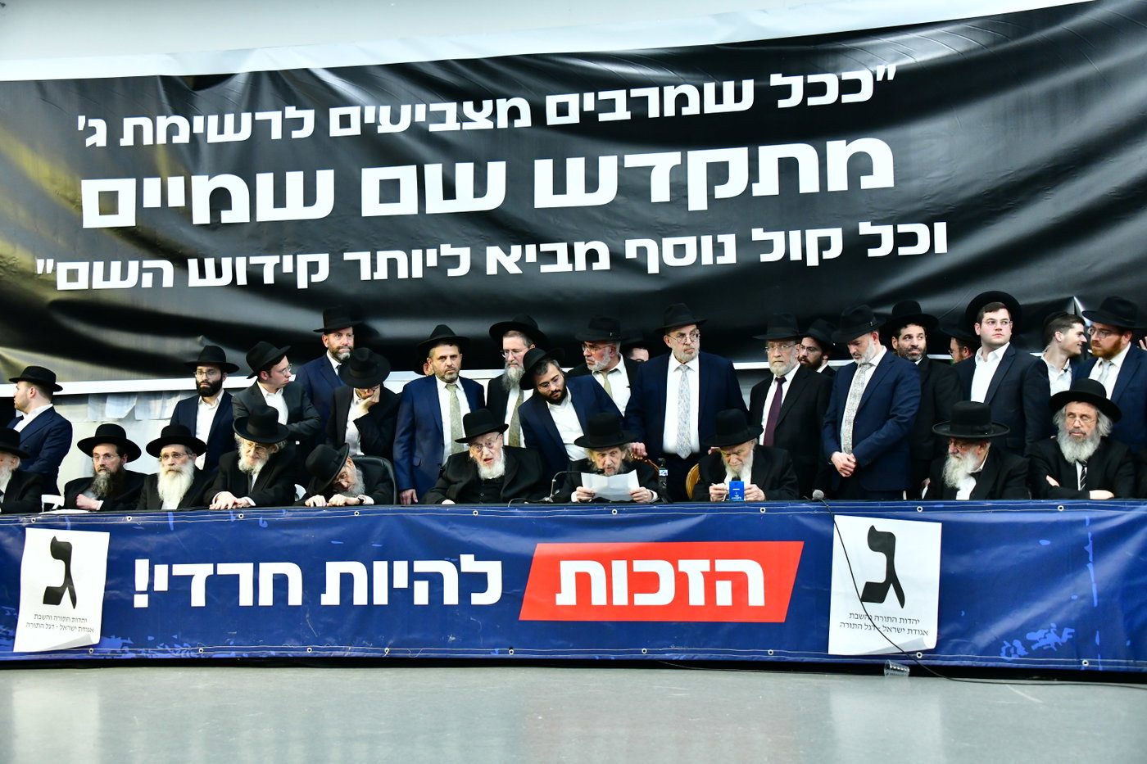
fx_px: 1402
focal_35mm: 44
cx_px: 574
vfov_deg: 30.5
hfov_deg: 44.5
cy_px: 382
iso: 2500
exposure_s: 1/200
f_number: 5.6
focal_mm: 44
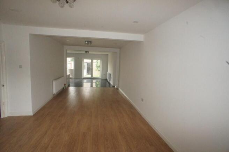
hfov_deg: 73.8
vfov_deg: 53.0
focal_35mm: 24
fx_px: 153
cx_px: 114
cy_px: 76
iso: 1600
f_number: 14
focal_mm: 16
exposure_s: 1/60
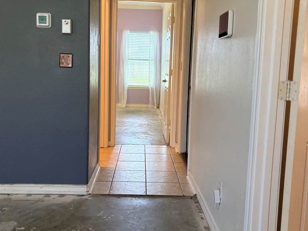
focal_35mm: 35
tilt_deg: -4.7
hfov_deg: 52.6
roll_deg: -2.1
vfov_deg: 40.6
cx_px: 155
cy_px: 97
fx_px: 311
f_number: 1.6
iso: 160
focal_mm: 5.96
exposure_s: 1/120
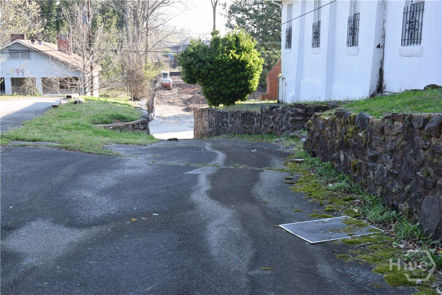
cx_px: 221
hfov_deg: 45.0
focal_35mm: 44
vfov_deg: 30.8
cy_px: 148
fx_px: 534
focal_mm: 29
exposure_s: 1/160
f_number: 6.3
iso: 400
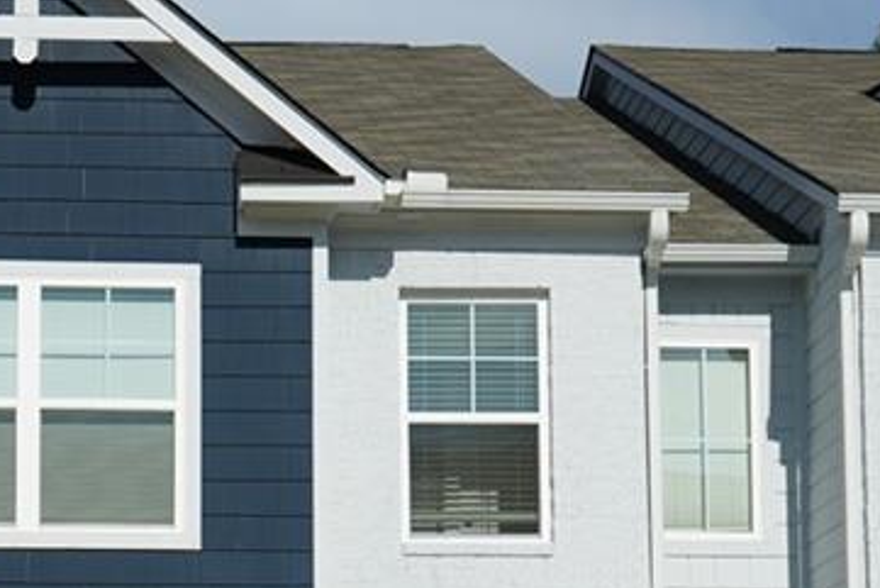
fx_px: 2910
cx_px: 202
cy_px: 673
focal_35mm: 119
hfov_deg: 17.1
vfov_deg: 11.3
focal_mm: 28
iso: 100
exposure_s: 1/1600
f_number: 5
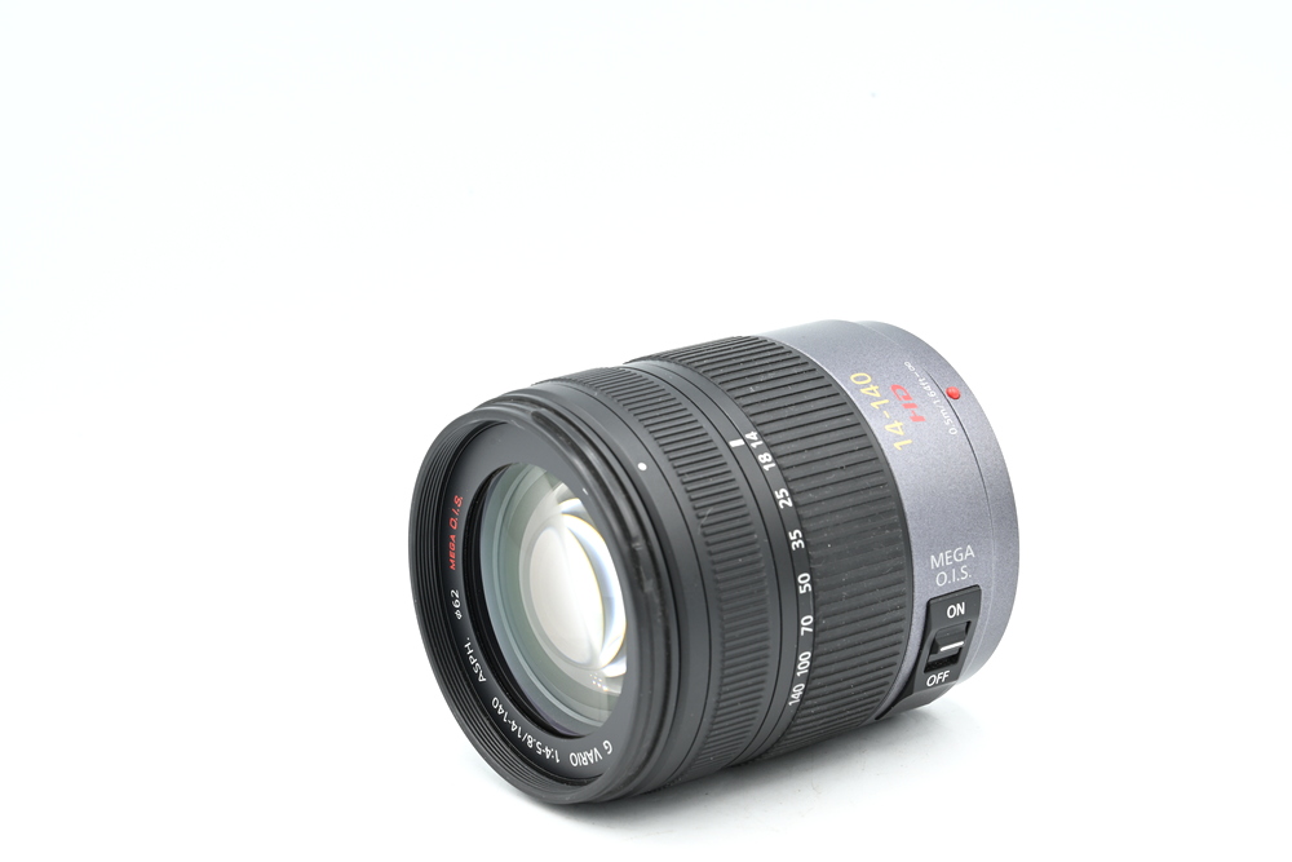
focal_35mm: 100
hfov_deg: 20.4
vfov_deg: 13.7
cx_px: 646
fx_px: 3589
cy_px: 431
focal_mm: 100
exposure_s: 1/15
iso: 200
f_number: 14
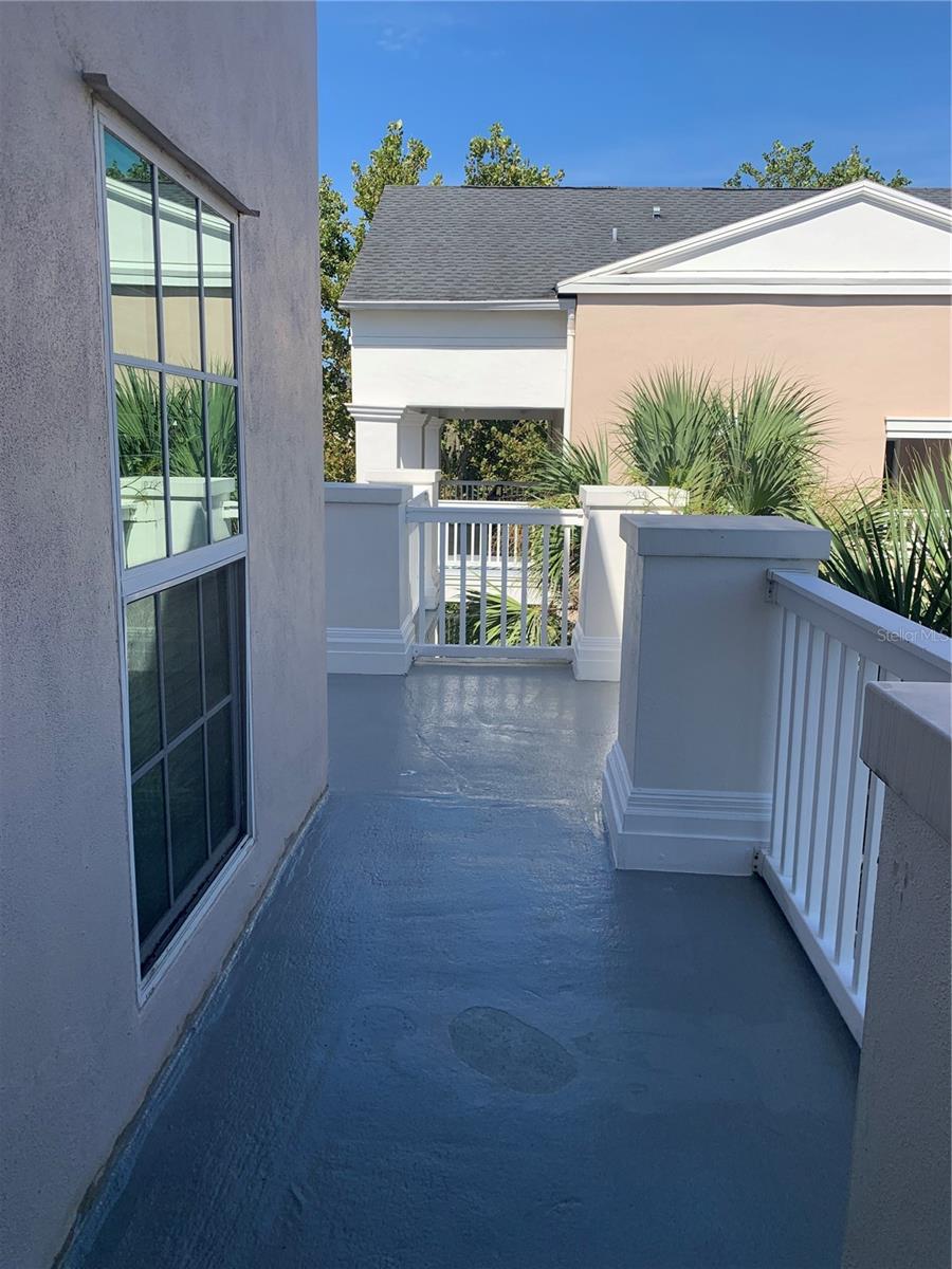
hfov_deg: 53.1
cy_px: 634
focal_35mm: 26
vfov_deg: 67.3
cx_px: 476
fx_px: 953
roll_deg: -0.7
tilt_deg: -5.8
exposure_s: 1/1610
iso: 25
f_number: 1.8
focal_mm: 4.25
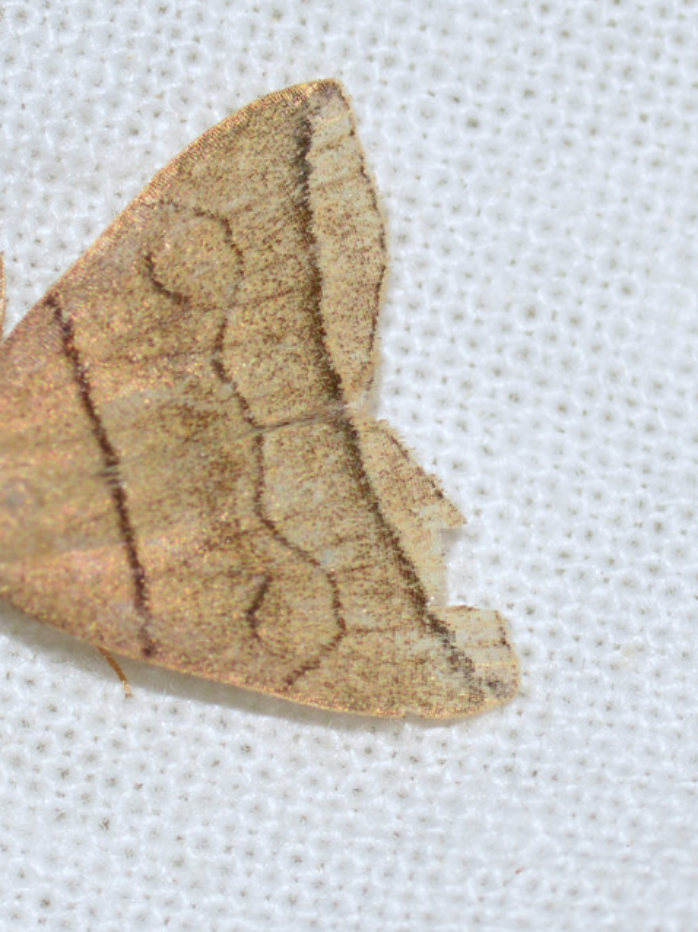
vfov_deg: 9.1
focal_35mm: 217
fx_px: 5838
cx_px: 182
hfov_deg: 6.8
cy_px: 466
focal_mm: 100
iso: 100
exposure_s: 1/200
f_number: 13
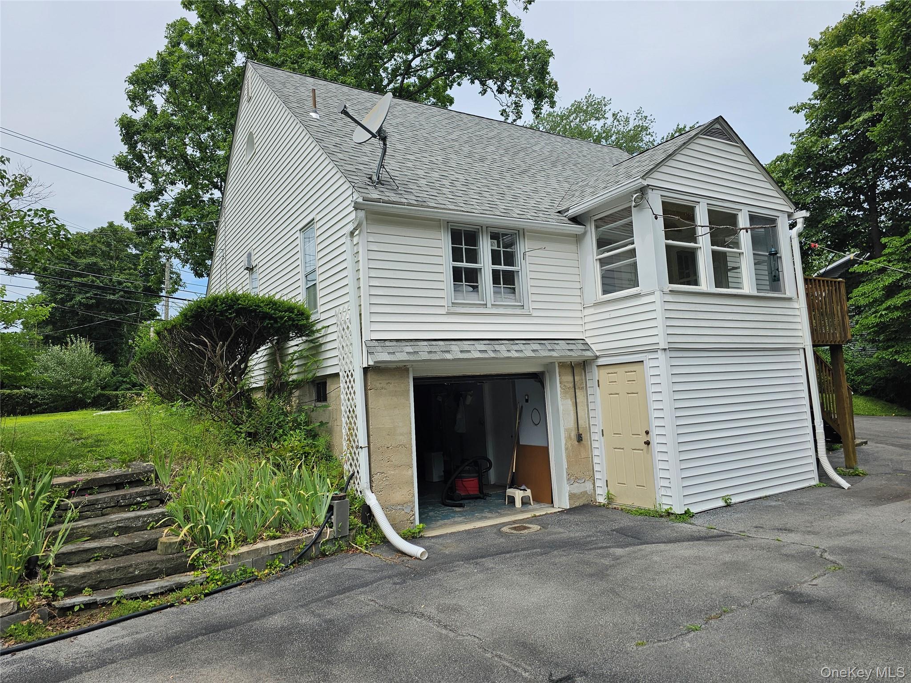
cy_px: 342
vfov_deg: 58.9
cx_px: 456
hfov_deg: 73.9
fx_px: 605
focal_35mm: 23
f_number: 1.7
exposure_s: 1/2000
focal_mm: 6.3
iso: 25
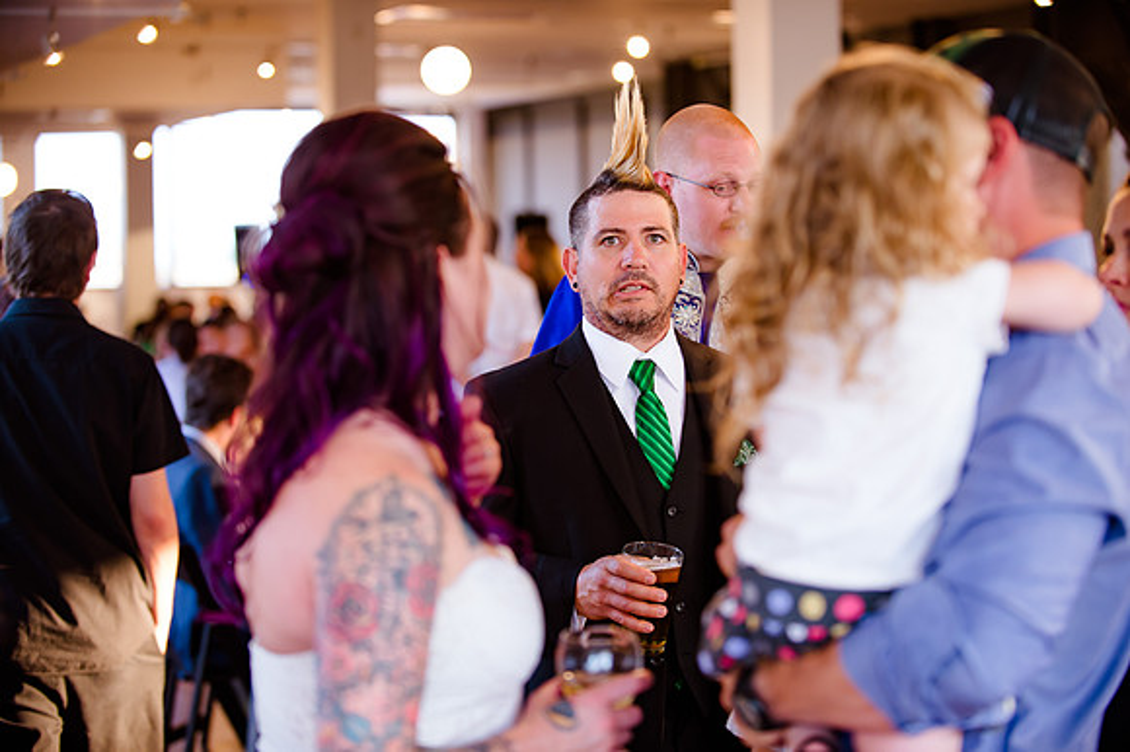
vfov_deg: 16.6
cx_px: 565
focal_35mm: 82
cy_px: 376
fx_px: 2572
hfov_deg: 24.8
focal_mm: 82
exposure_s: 1/80
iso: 800
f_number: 2.8
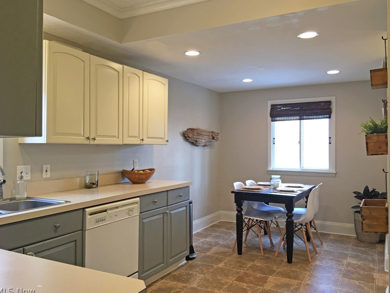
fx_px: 338
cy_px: 146
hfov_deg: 60.0
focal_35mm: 30
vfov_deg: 46.8
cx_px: 195
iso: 32
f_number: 2.2
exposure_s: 1/15
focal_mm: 4.15
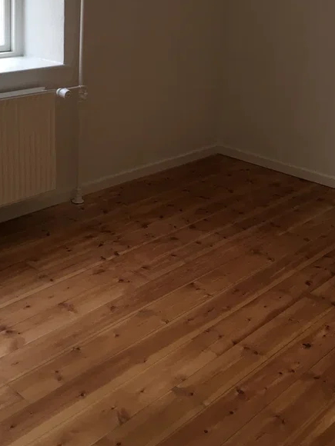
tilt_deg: -12.2
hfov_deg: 30.1
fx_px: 619
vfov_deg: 38.4
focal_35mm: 48
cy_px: 98
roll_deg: -3.0
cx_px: 125
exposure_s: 1/33
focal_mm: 4.15
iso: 25
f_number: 2.2
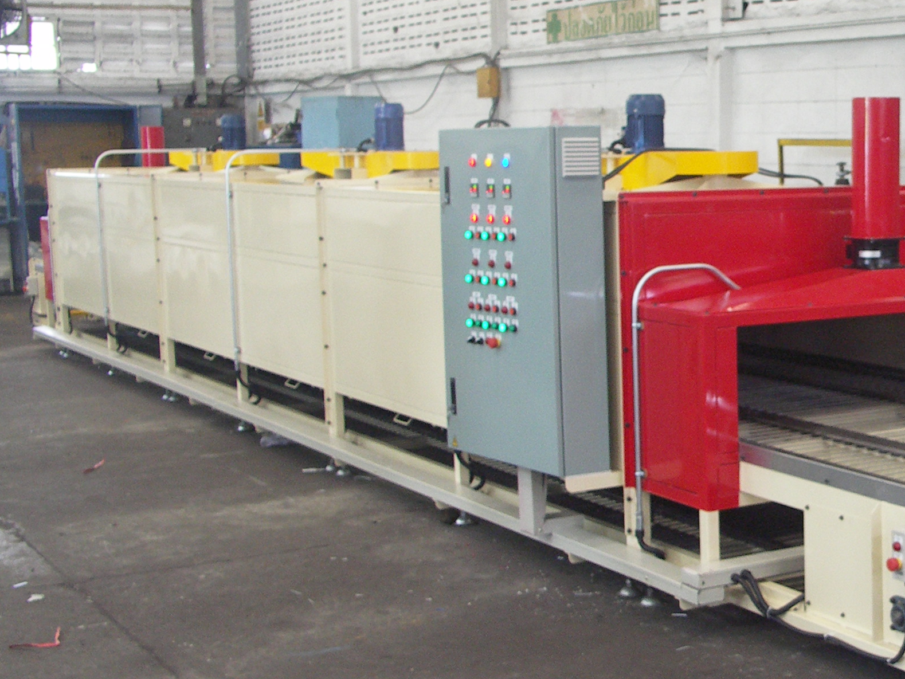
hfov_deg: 29.0
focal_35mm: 62
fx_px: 1621
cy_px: 360
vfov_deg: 23.7
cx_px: 920
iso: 200
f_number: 2.8
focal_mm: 7.9
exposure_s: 1/8
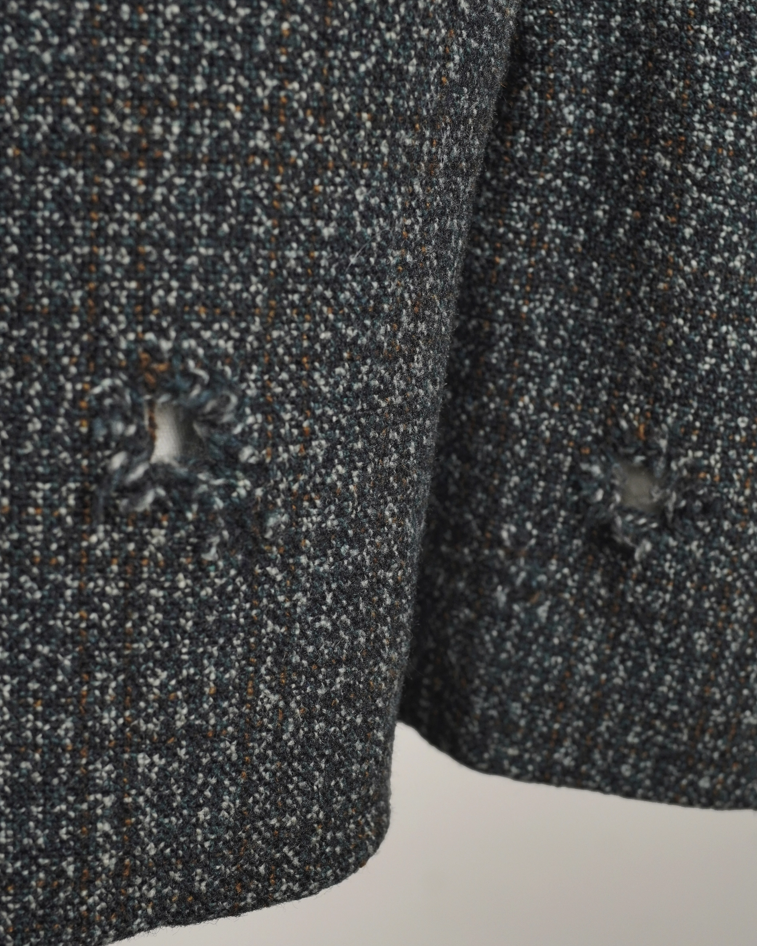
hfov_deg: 27.6
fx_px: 1540
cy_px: 485
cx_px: 373
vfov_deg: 34.1
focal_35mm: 55
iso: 400
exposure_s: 1/40
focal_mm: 32
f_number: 7.1
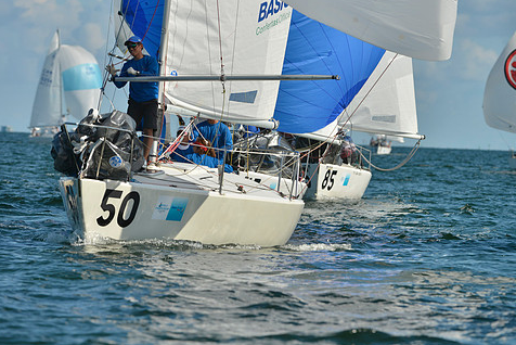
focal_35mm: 341
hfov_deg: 6.0
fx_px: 4890
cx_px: 249
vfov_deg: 4.0
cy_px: 151
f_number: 7.1
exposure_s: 1/1250
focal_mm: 280
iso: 200
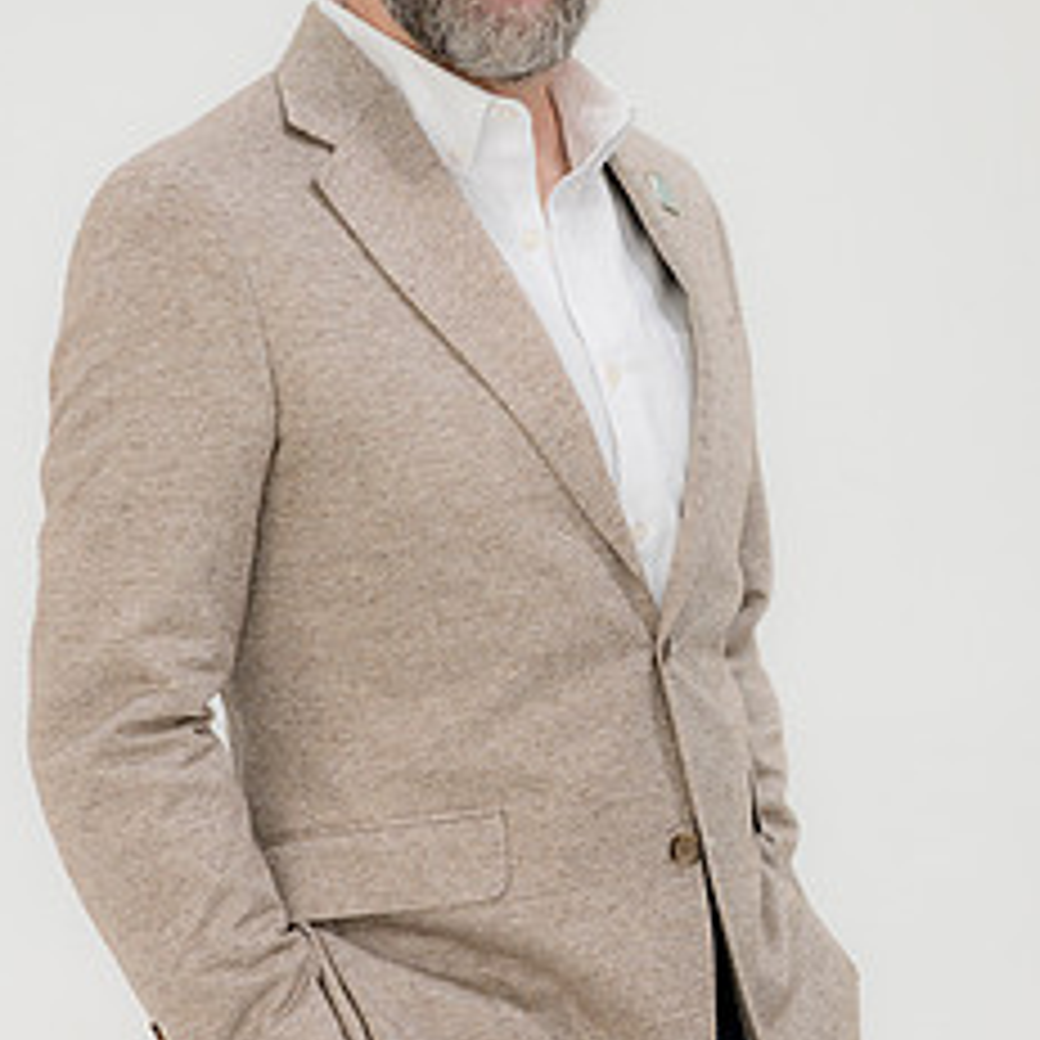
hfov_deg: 12.4
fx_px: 4793
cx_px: 509
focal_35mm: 141
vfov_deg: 12.4
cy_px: 450
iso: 400
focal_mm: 85
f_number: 2.8
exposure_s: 1/125
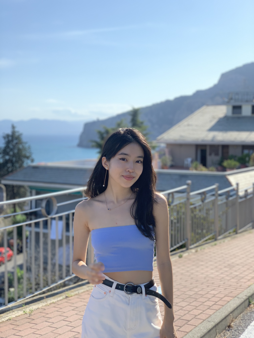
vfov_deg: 36.8
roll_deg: -0.9
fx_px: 509
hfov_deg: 28.0
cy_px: 169
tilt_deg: -2.9
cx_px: 127
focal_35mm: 52
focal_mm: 6
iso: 16
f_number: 2.4
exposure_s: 1/856
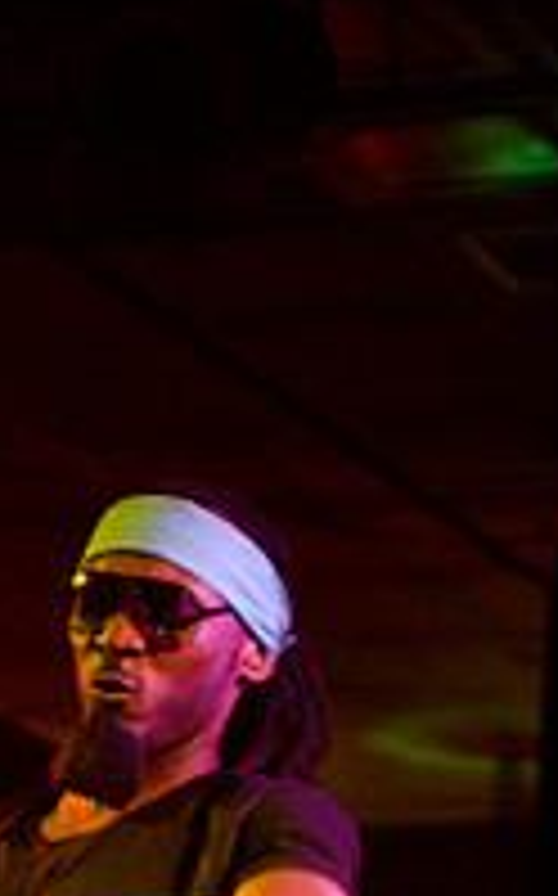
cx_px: -374
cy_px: 493
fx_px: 3268
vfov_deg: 15.6
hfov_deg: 9.4
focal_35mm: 134
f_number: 1.4
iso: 1250
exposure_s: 1/80
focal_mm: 30
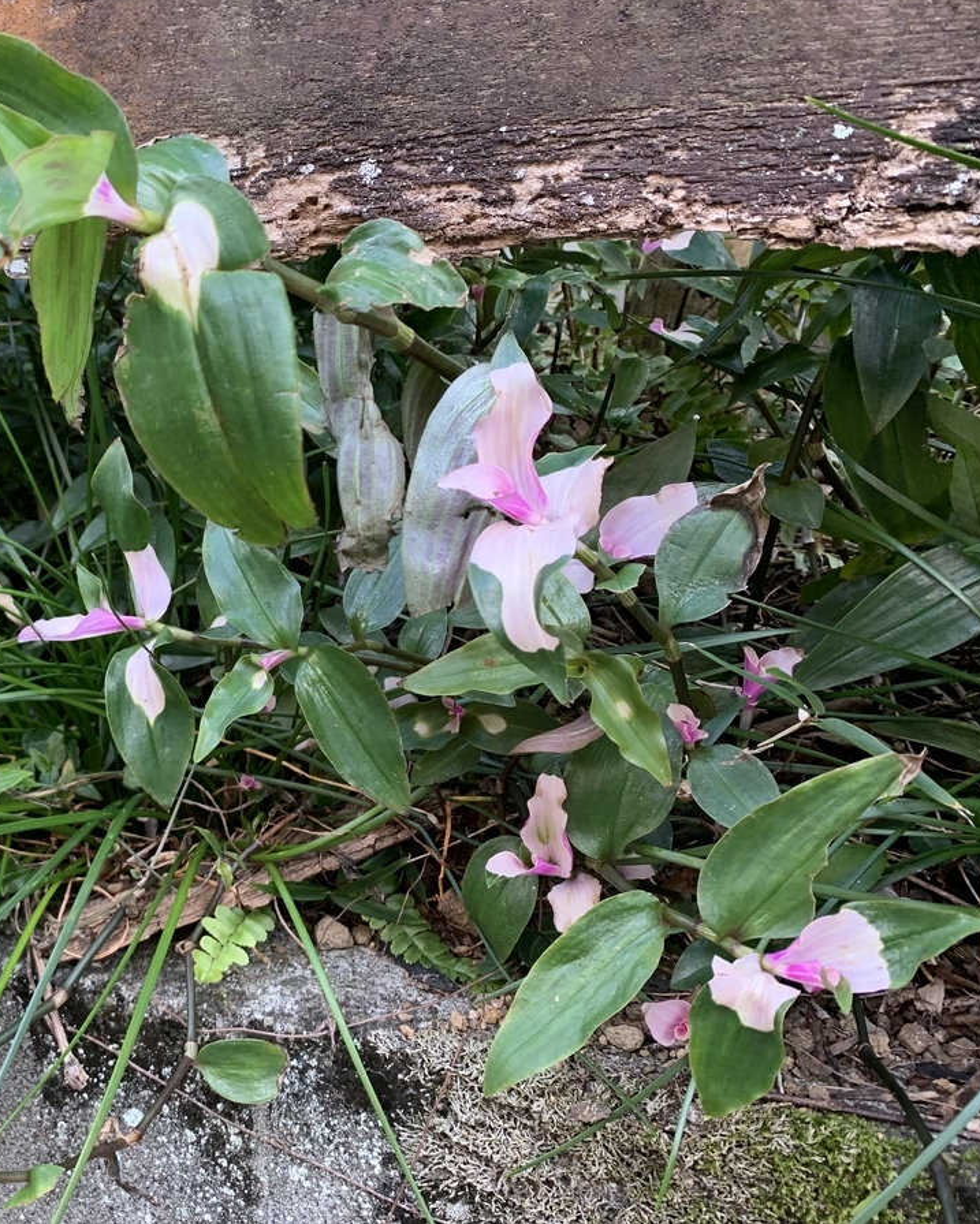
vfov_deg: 52.8
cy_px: 611
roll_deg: -0.4
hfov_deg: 41.1
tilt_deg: -11.5
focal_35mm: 34
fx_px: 1232
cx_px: 167
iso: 100
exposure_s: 1/121
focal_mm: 4.25
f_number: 1.8
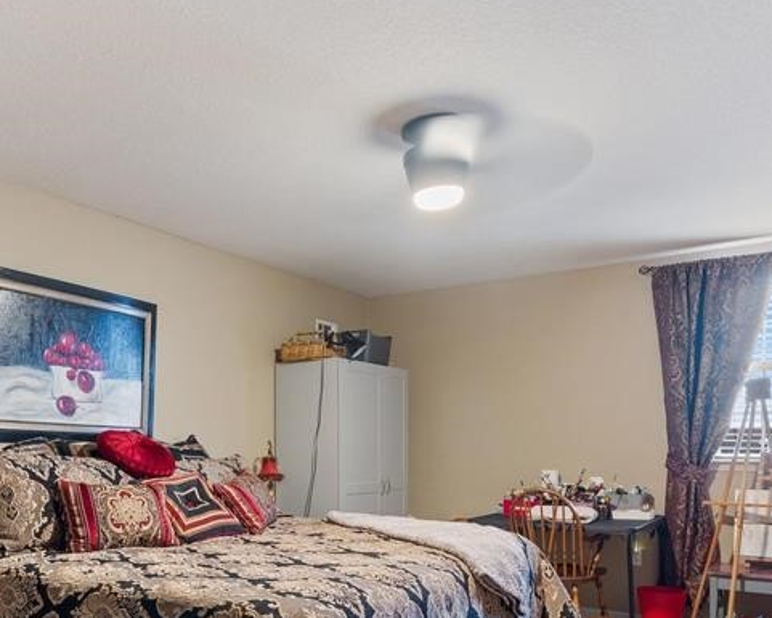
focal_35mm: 32
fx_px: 731
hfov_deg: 54.7
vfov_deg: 44.0
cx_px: 270
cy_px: 480
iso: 250
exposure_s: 10
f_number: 9
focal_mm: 16
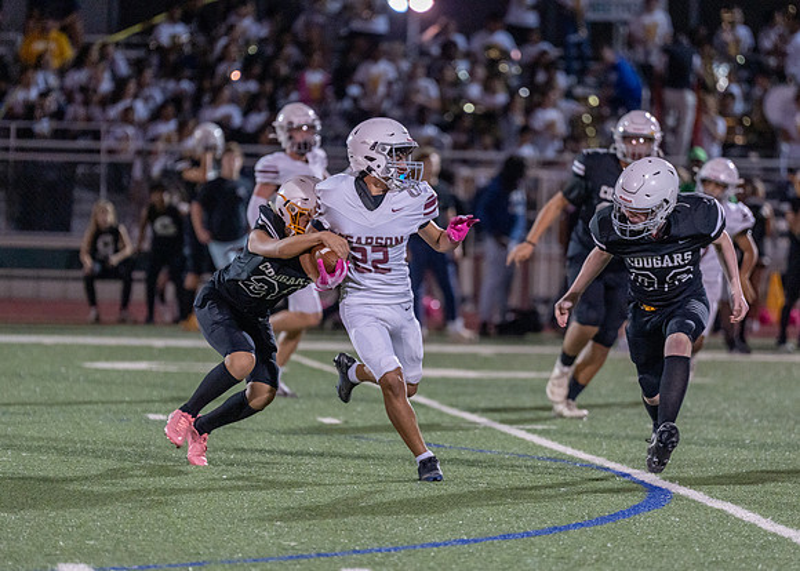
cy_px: 286
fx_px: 5884
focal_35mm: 259
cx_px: 455
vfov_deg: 5.6
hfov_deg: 7.8
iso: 2000
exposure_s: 1/1000
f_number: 2.8
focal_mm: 200
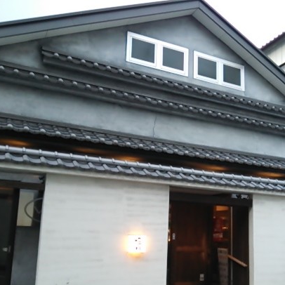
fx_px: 363
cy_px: 168
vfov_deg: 42.7
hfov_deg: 42.1
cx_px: 196
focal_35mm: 39
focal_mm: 4.21
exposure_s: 1/60
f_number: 2.5
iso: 200
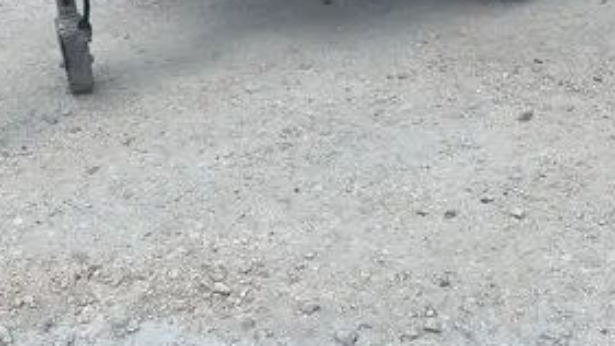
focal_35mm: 74
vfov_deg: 15.9
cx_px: 344
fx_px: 1207
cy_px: -14
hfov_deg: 28.6
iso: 32
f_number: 1.6
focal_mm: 4.2
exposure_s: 1/3205
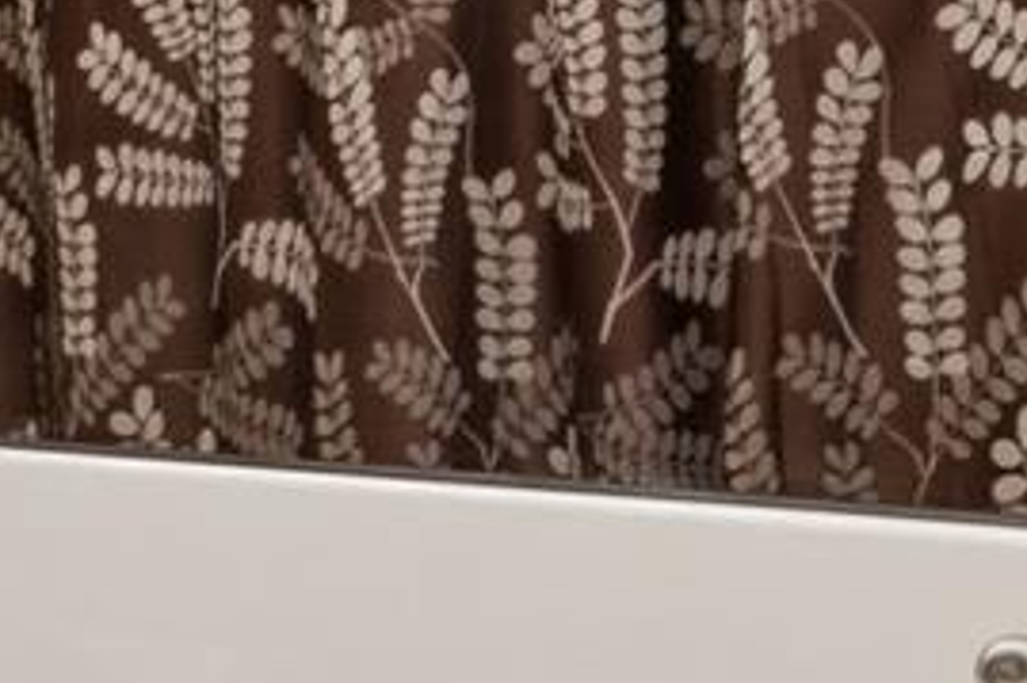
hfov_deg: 13.6
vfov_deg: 10.8
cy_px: 261
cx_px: -1077
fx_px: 3609
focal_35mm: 127
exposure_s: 1/1.25
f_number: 13
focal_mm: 16.6
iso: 100
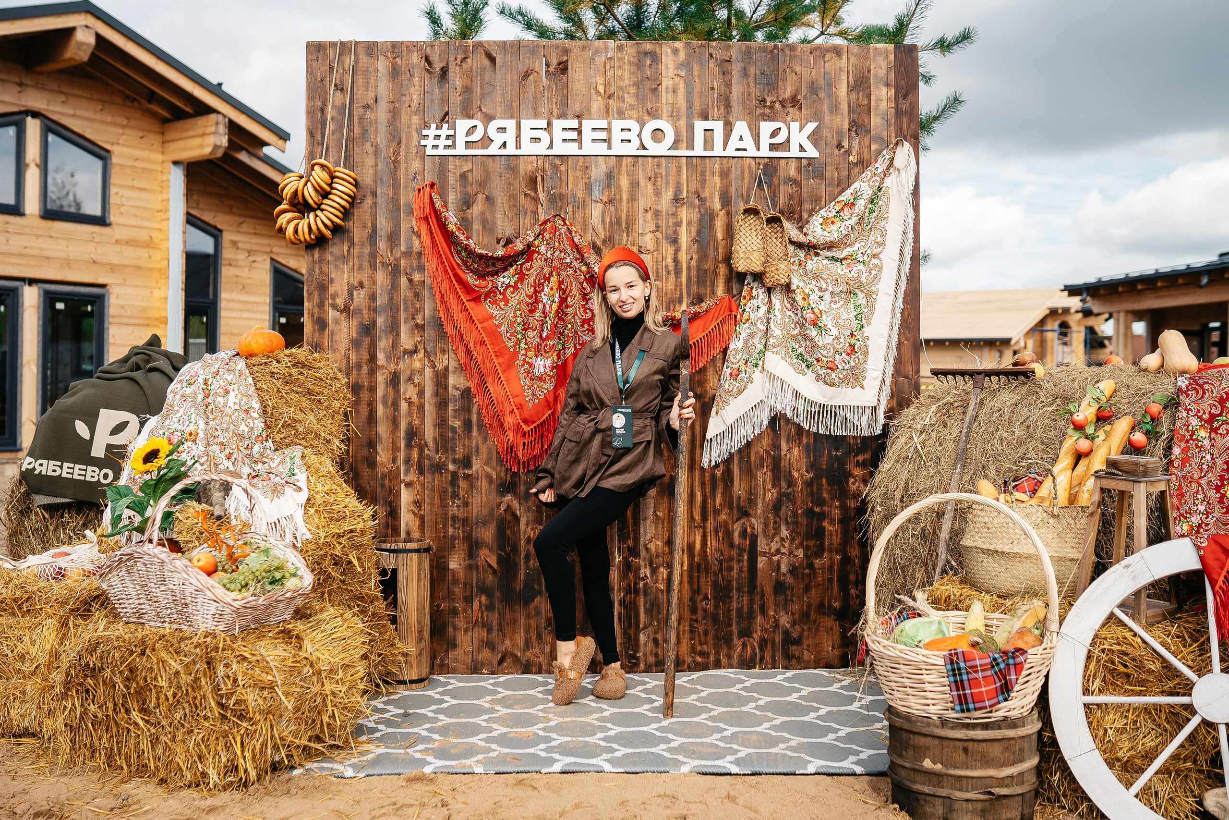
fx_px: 1285
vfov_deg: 35.4
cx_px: 591
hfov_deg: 51.1
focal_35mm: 38
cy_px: 404
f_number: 2.5
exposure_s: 1/1600
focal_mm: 35
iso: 160
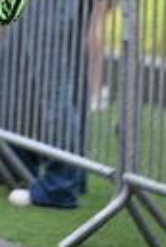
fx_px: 3983
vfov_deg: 3.5
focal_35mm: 579
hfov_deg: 2.4
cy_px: -201
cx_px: -148
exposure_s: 1/2000
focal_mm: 135
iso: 640
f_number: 2.8
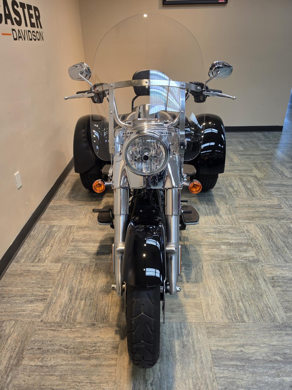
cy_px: 195
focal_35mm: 23
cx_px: 146
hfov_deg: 58.9
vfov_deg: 73.9
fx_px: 259
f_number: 1.4
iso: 64
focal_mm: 6.5
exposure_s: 1/120
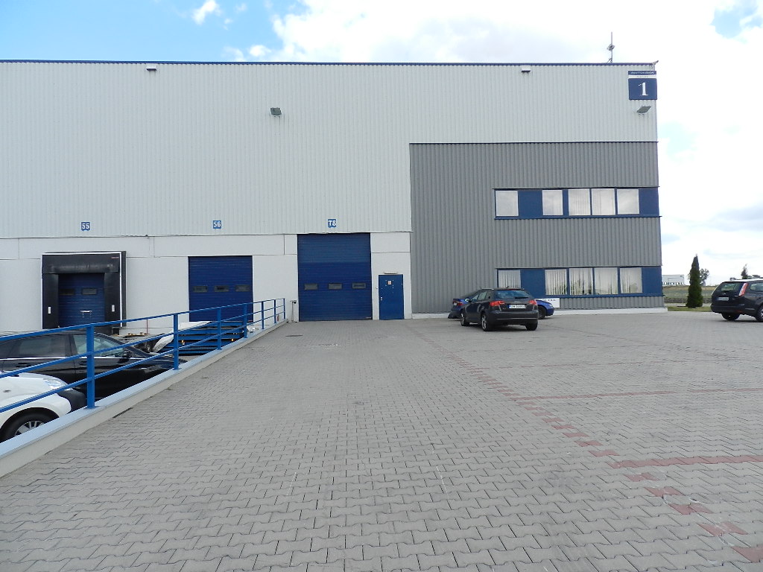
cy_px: 286
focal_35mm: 23
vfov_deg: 58.9
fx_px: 507
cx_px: 382
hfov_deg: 73.9
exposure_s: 1/800
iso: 160
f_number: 3.4
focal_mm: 4
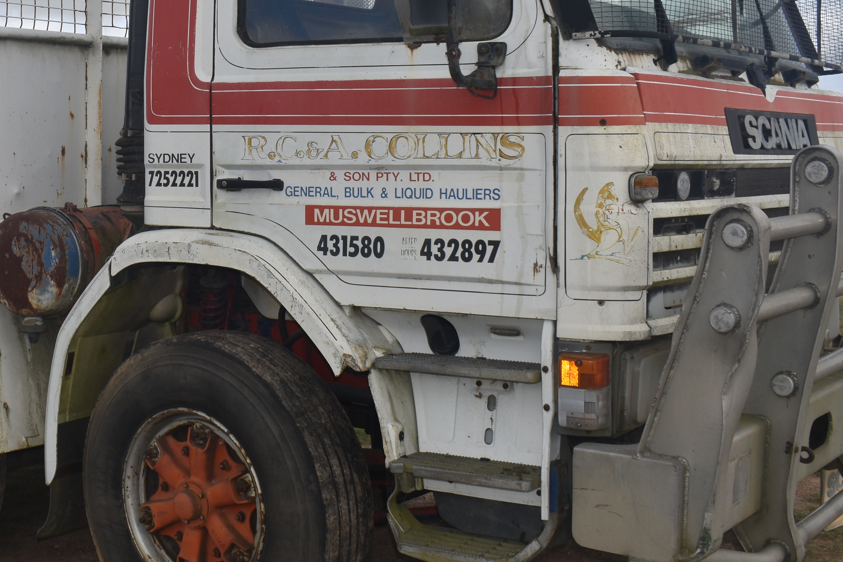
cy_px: 156
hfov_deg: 31.8
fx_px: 1405
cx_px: 79
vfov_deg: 22.5
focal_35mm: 60
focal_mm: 22
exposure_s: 1/200
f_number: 10
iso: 100
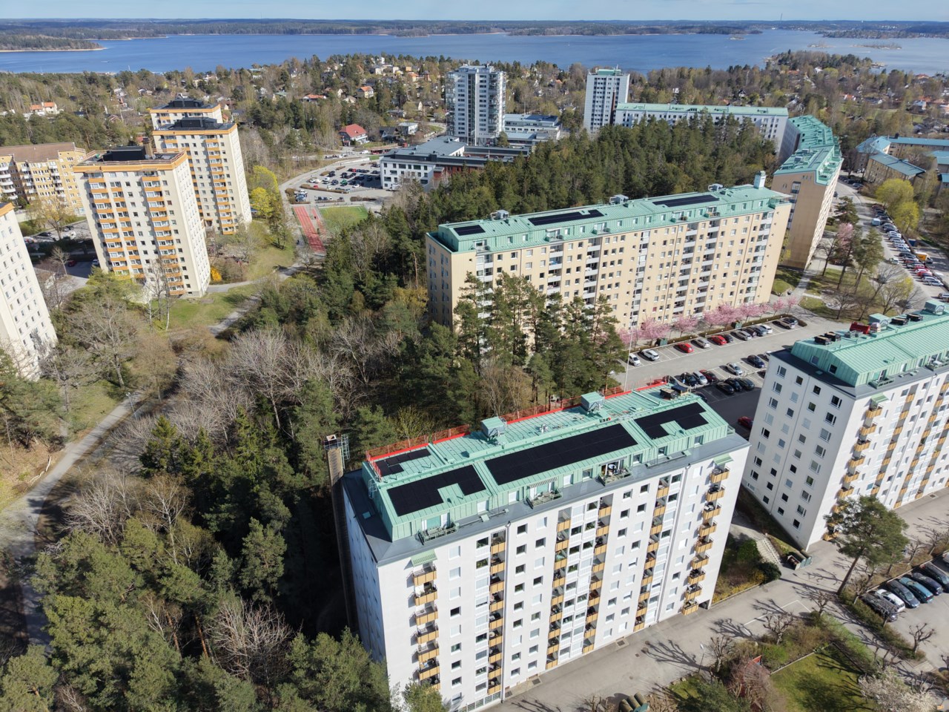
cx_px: 474
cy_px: 356
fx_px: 658
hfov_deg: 71.6
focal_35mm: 24
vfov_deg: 56.8
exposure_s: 1/8000
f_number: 1.8
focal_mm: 8.67
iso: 400
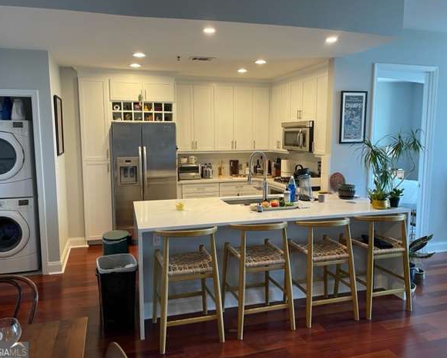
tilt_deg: -7.2
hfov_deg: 62.2
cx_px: 219
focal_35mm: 28
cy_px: 175
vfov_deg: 51.5
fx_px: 370
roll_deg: +0.5
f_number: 1.6
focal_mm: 5.1
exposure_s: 1/60
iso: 100
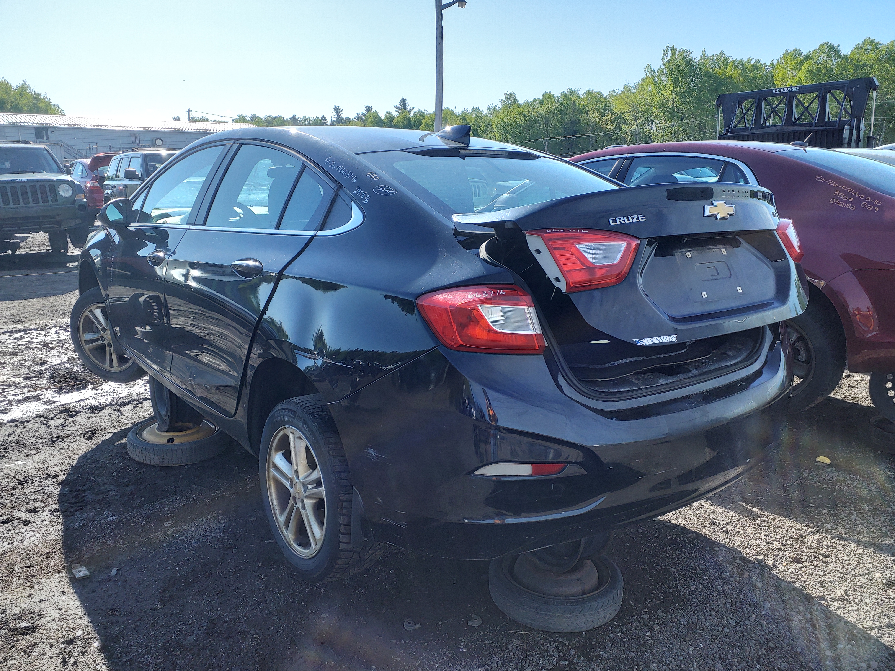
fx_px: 672
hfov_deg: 67.3
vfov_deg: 53.1
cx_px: 448
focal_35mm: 26
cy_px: 336
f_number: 1.9
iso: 40
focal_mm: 3.58
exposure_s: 1/274
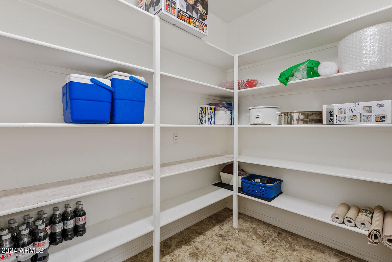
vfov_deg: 73.8
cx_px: 196
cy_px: 131
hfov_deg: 96.7
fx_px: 174
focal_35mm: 16
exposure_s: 2.5
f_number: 8
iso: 100
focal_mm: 16
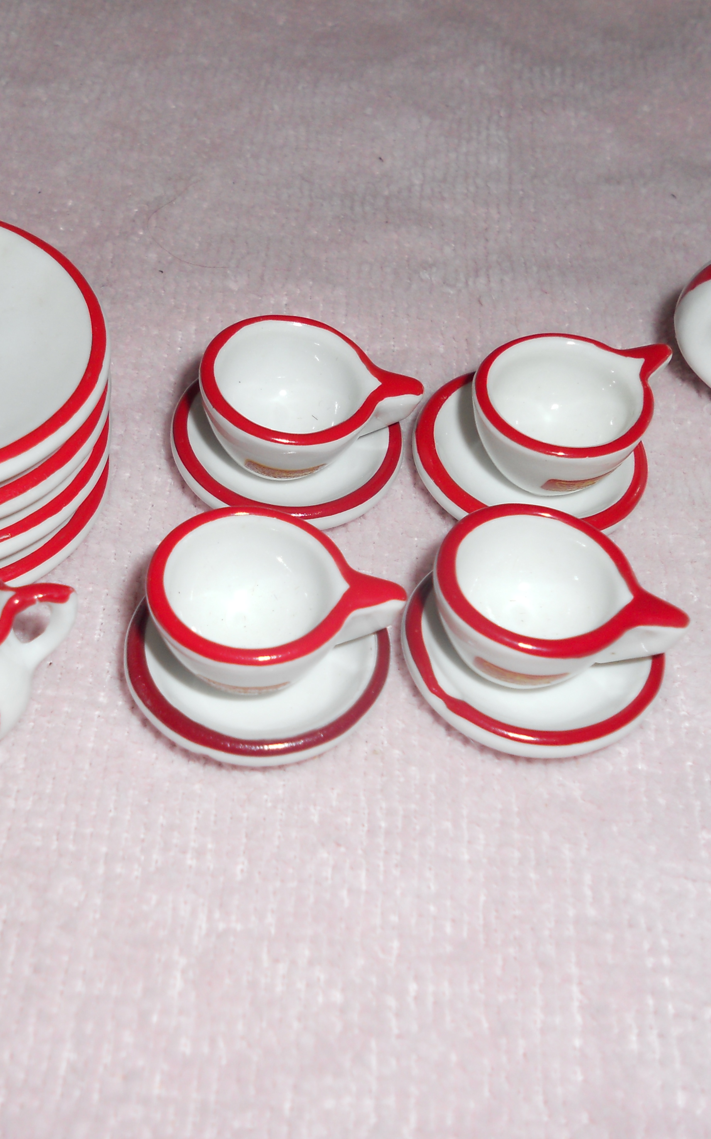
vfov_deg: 43.5
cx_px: 235
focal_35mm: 46
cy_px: 568
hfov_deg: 27.8
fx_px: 1427
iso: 80
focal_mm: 5.8
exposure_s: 1/25
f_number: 8.8
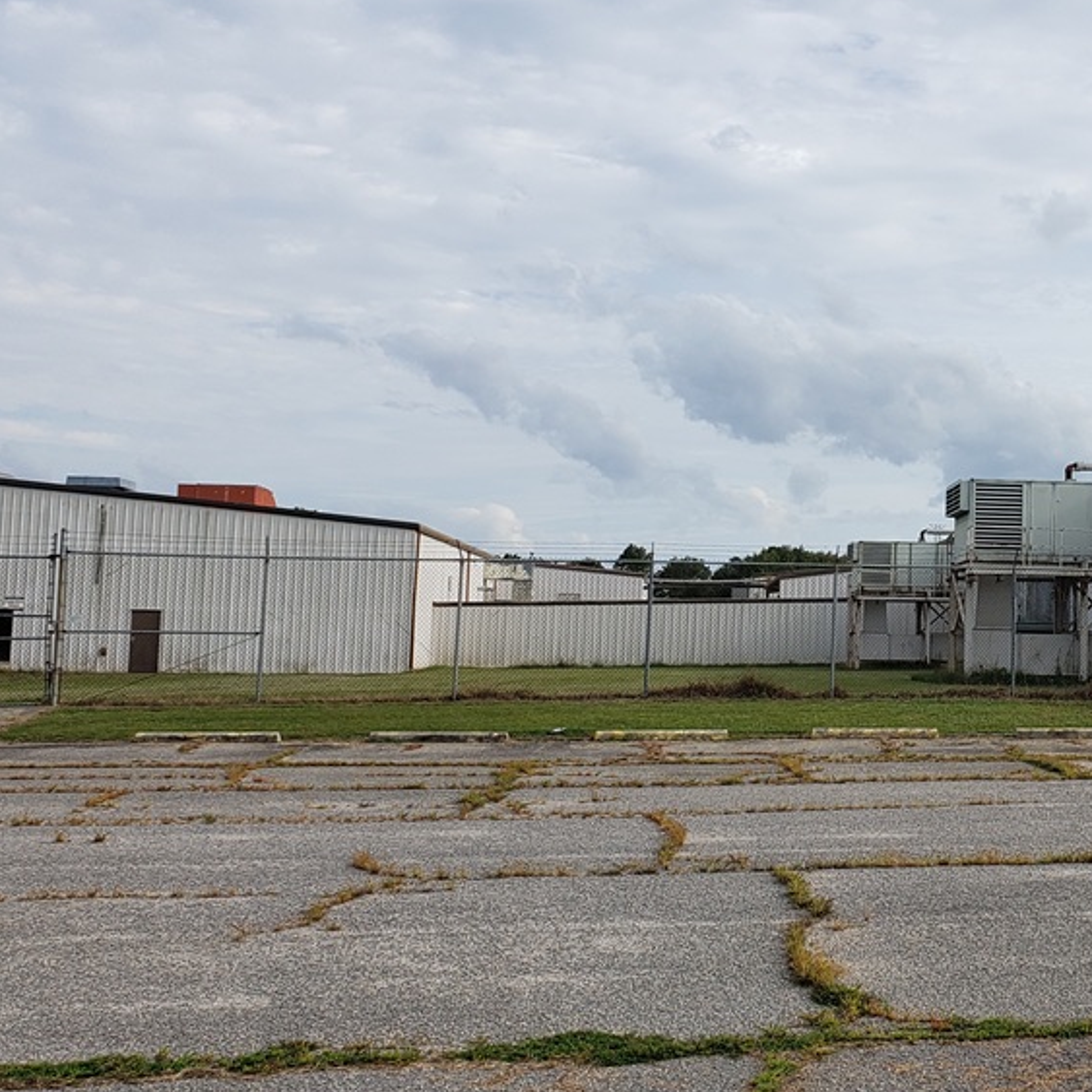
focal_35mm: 49
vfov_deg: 34.7
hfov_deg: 32.7
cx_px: 1005
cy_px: 514
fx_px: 1749
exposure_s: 1/1216
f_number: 2.4
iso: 50
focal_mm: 4.3
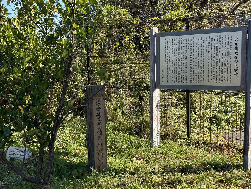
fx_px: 348
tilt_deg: -5.0
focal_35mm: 48
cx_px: 126
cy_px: 94
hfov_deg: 39.7
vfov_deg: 30.3
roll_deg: +0.2
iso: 80
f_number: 1.78
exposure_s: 1/1453
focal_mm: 6.86
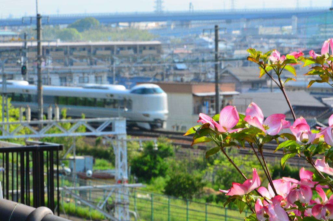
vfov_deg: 7.0
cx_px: 166
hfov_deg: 10.6
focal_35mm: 195
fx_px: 1800
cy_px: 110
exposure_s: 1/50
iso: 400
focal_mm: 130
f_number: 29
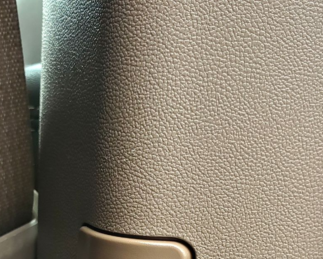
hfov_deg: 28.3
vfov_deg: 21.1
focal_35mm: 67
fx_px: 641
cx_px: 149
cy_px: 320
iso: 80
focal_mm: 4.3
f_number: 2.4
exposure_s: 1/100
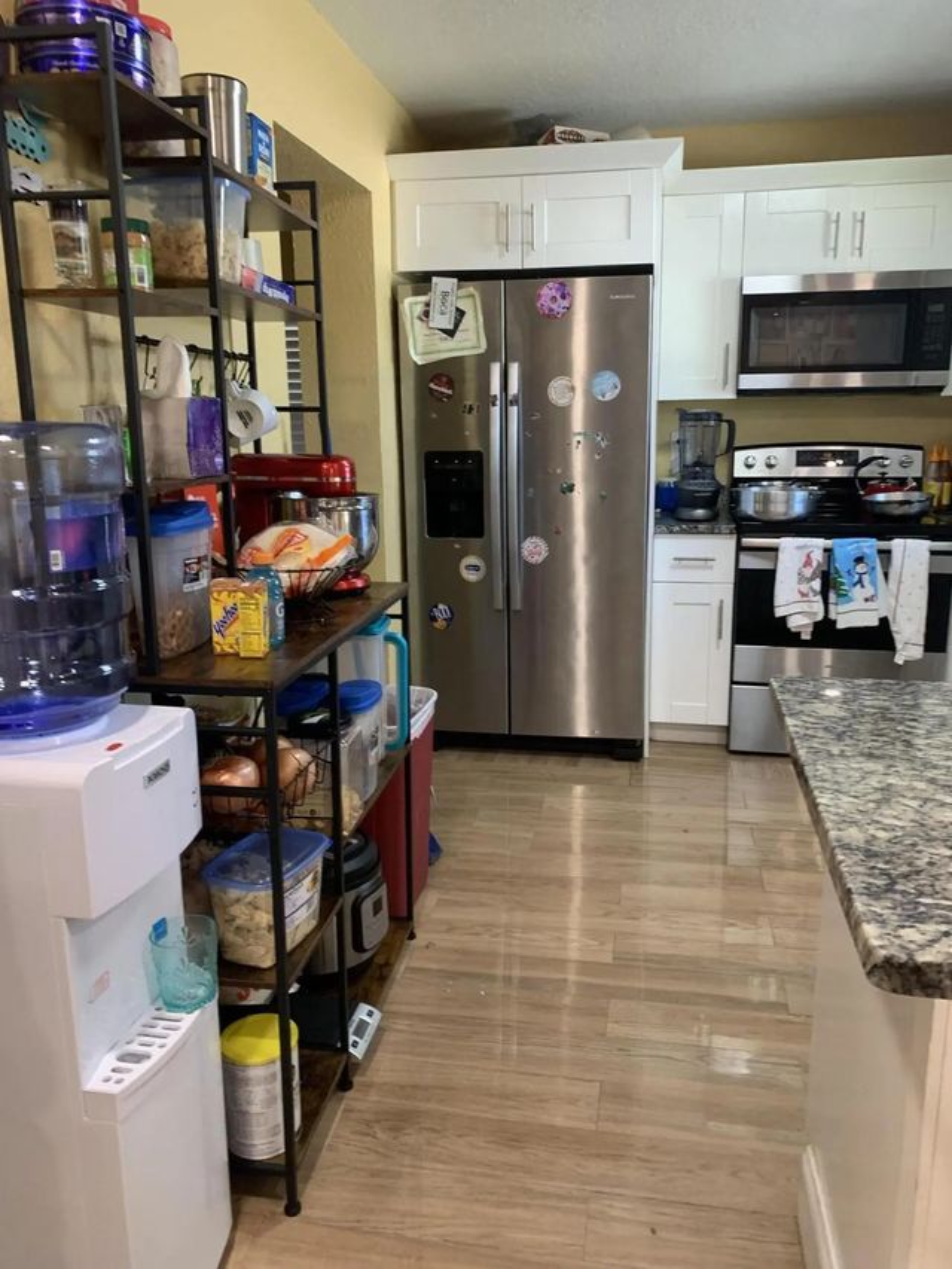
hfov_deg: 53.1
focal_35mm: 26
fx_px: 953
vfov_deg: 67.3
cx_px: 476
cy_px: 634
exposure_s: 1/60
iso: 200
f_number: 1.8
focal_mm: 4.25
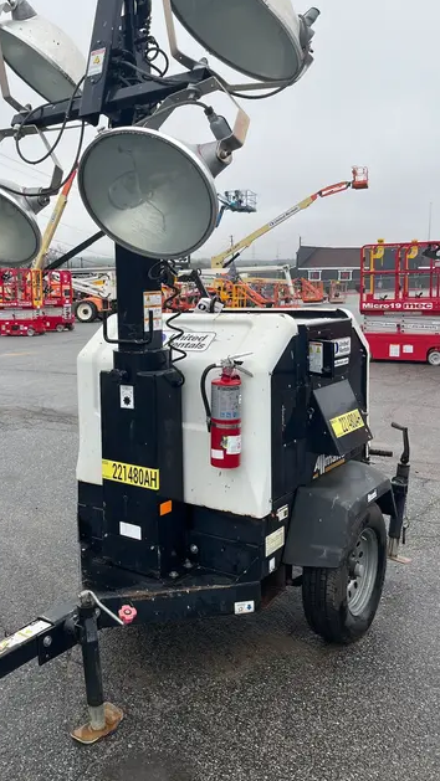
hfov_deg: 35.3
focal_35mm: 33
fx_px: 684
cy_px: 366
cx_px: 145
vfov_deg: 59.4
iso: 50
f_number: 1.6
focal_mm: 5.1
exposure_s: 1/532
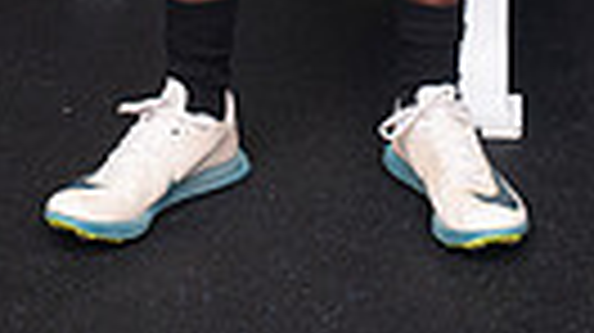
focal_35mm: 136
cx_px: 338
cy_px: -558
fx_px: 2140
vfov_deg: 8.0
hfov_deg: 15.8
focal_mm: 38
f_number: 6.3
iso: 500
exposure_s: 1/400
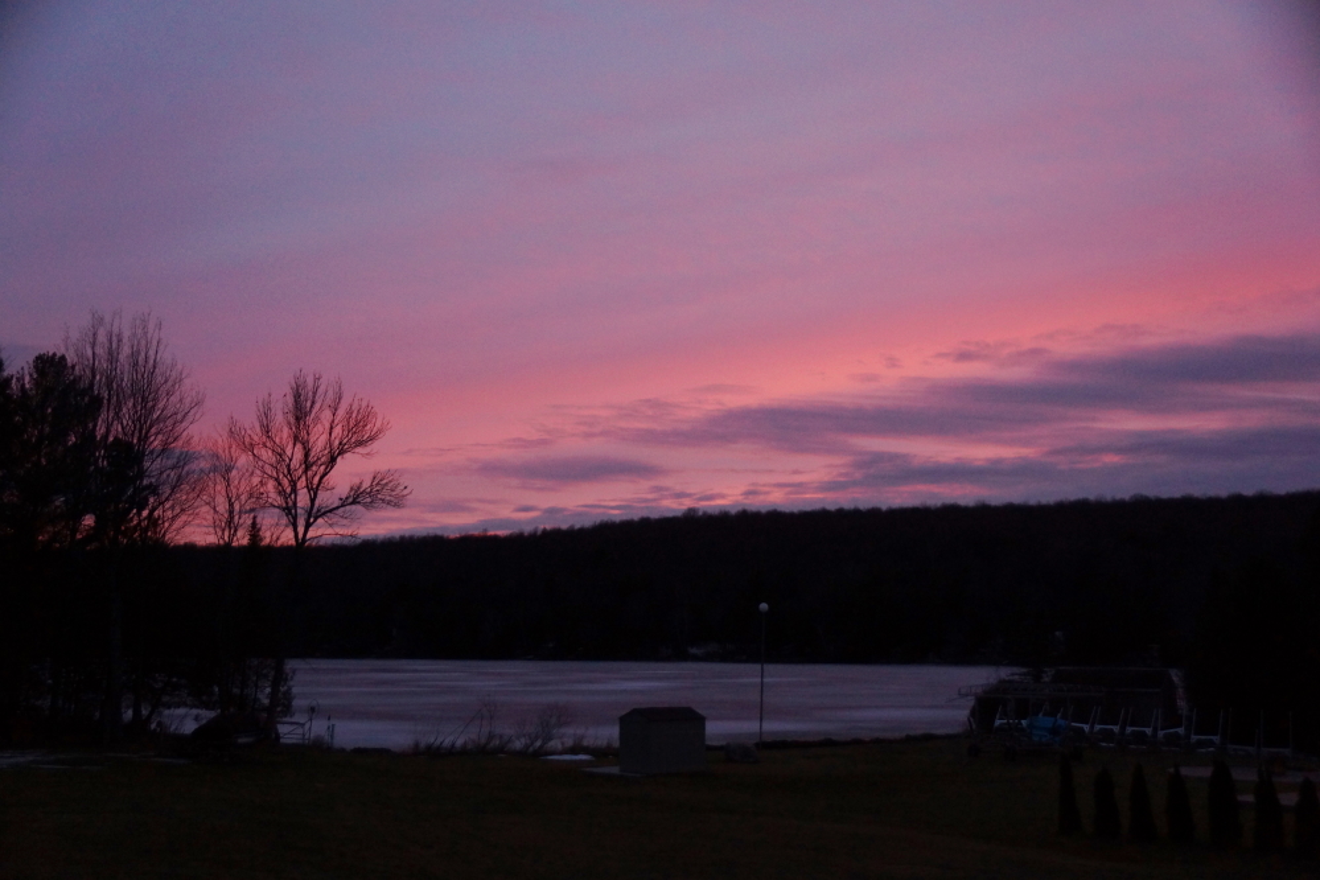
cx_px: 660
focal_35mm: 39
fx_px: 1430
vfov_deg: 34.2
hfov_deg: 49.6
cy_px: 440
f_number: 4
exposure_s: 1/60
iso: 800
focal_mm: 26
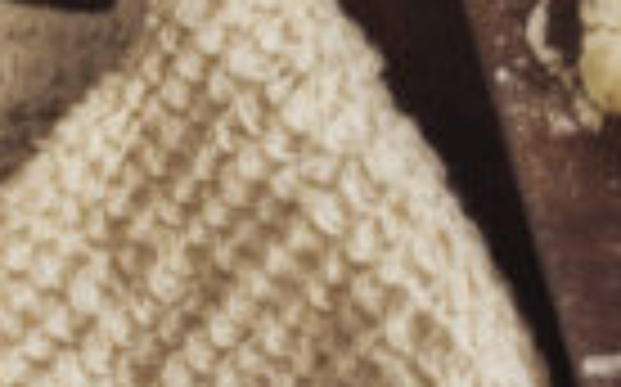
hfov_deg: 5.1
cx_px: 1858
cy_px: -1019
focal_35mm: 393
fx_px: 6641
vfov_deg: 3.2
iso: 500
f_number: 7.1
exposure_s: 1/25
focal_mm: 35
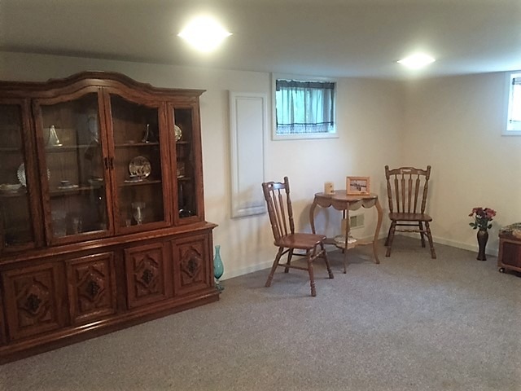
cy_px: 196
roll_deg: -1.0
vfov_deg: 48.2
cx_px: 260
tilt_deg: -8.1
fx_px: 436
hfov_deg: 61.7
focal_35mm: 29
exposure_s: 1/17
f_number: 2.2
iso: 250
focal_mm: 4.15
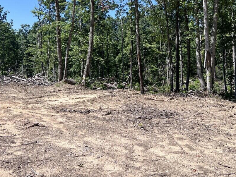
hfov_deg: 43.6
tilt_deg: -2.4
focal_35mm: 43
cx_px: 140
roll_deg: +0.6
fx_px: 293
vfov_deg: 33.5
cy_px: 74
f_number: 1.5
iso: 50
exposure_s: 1/3257
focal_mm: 5.7
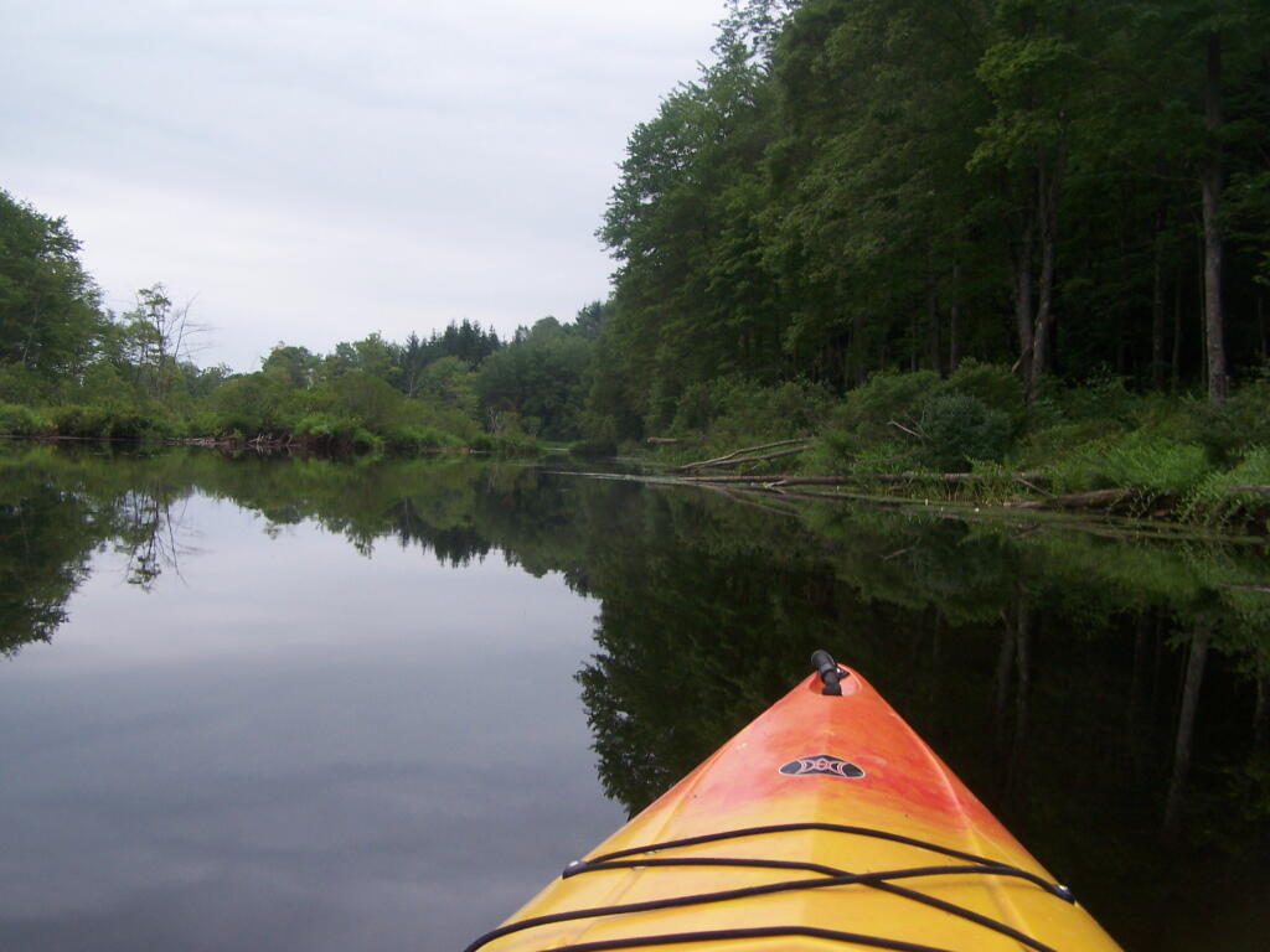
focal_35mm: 38
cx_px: 635
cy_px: 476
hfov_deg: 49.0
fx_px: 1394
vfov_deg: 37.7
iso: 100
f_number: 2.8
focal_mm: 6.3
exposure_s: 1/30
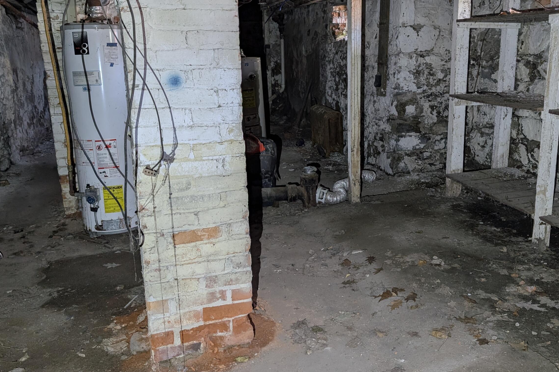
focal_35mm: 33
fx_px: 512
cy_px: 171
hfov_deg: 56.8
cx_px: 337
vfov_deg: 39.9
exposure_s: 1/93.9
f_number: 1.68
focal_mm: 6.9
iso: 426
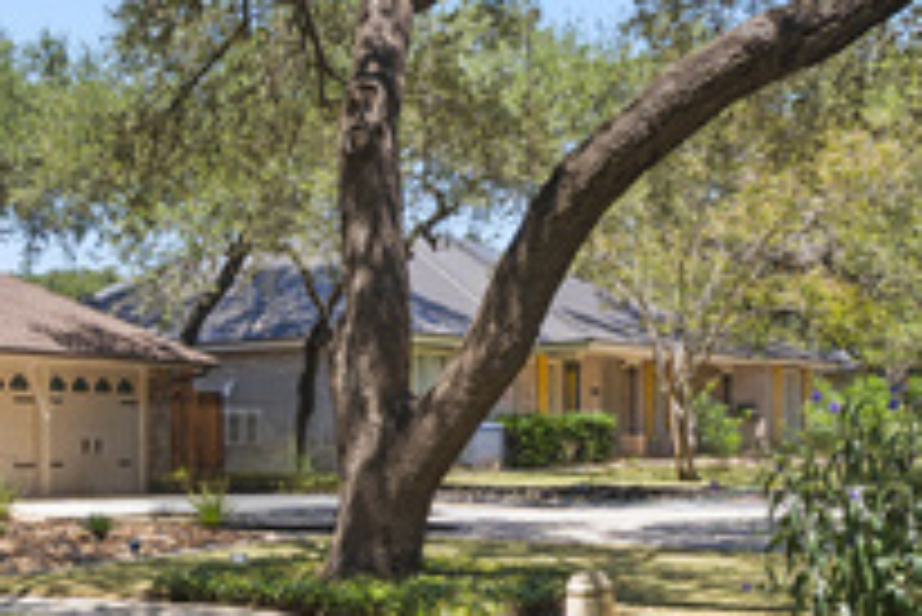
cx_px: -121
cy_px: 434
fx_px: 1358
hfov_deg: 32.4
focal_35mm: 53
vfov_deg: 25.4
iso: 200
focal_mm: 17
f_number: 9
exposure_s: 1/30
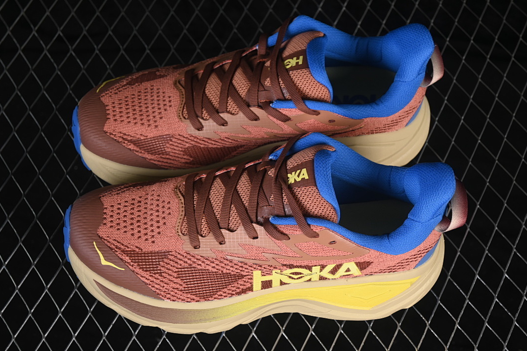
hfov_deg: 26.6
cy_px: 177
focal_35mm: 76
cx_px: 262
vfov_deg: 18.0
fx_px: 1113
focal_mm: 50
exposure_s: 1/80
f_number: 7.1
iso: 160
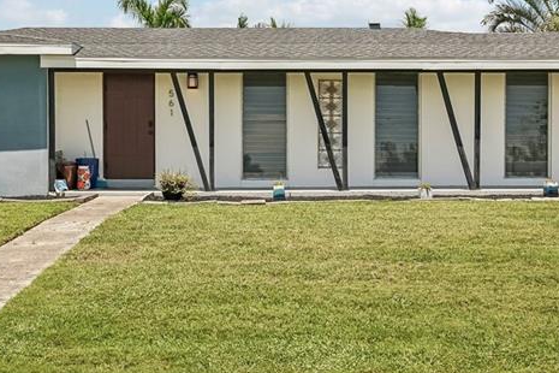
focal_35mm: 55
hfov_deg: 36.2
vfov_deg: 24.5
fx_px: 854
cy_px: 140
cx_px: 276
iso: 400
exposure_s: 1/1600
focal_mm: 25
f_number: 8
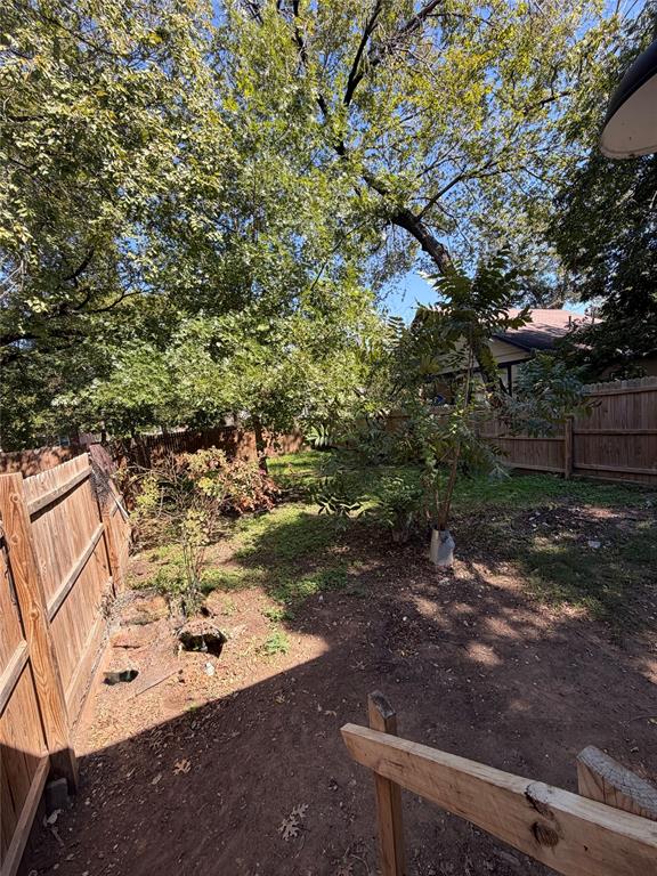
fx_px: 354
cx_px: 328
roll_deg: +6.0
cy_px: 438
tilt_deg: -5.4
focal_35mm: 14
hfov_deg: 85.7
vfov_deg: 102.1
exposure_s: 1/502
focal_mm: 2.22
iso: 64
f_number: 2.2
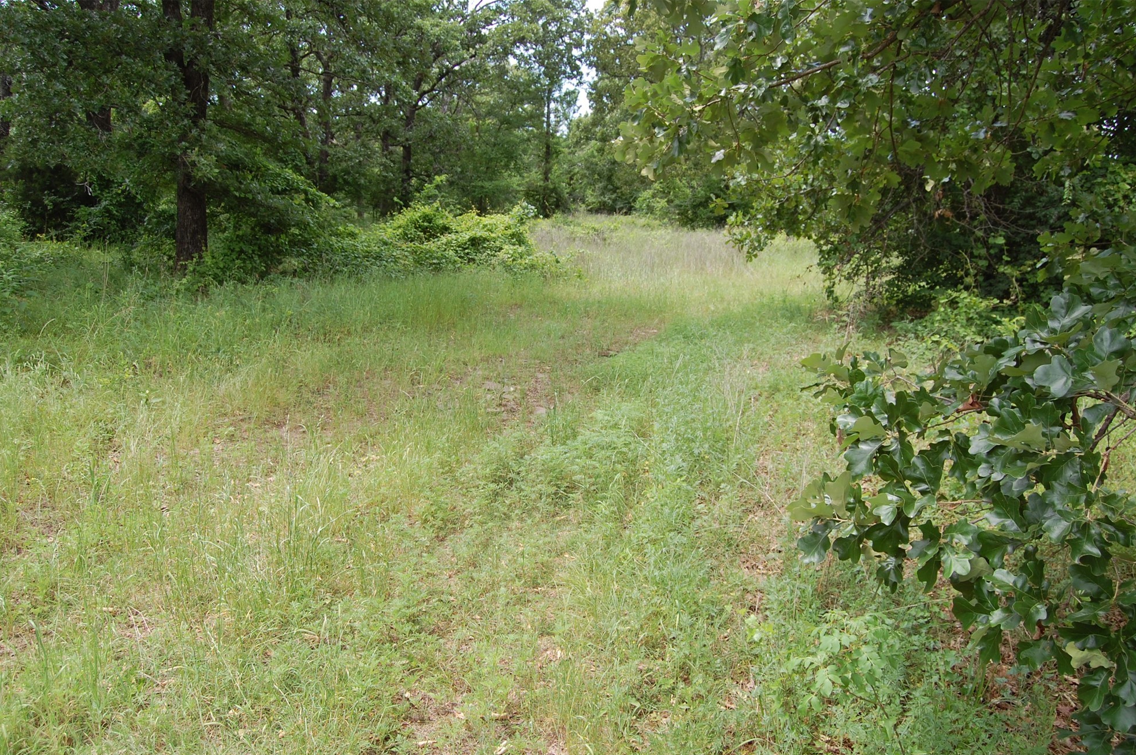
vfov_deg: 46.3
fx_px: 883
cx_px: 559
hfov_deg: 65.5
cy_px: 391
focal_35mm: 28
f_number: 6.3
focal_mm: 18
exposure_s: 1/160
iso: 200
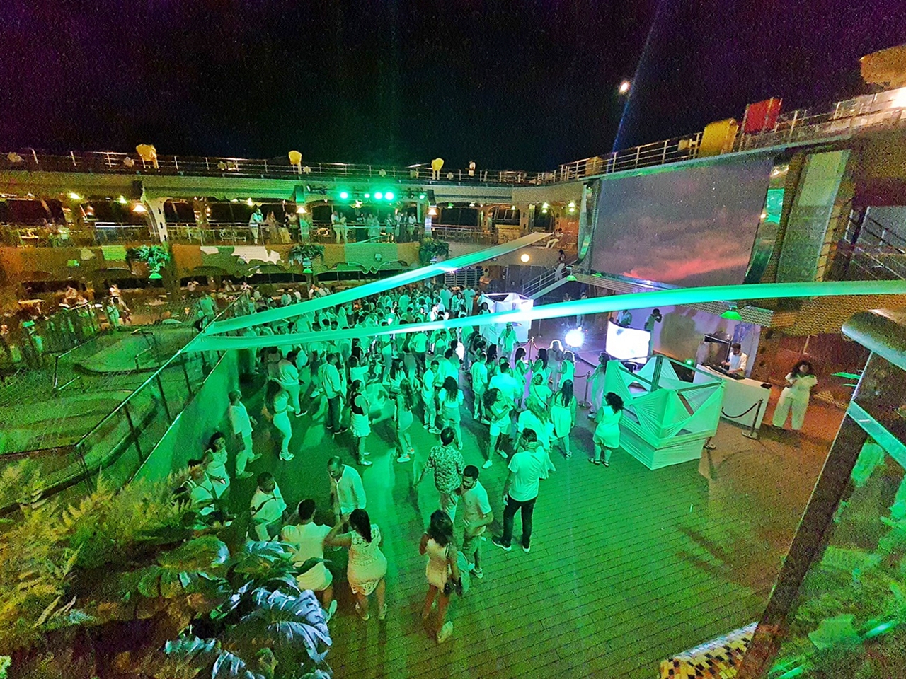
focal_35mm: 13
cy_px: 340
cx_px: 453
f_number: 2.2
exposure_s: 1/24
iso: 640
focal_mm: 1.74
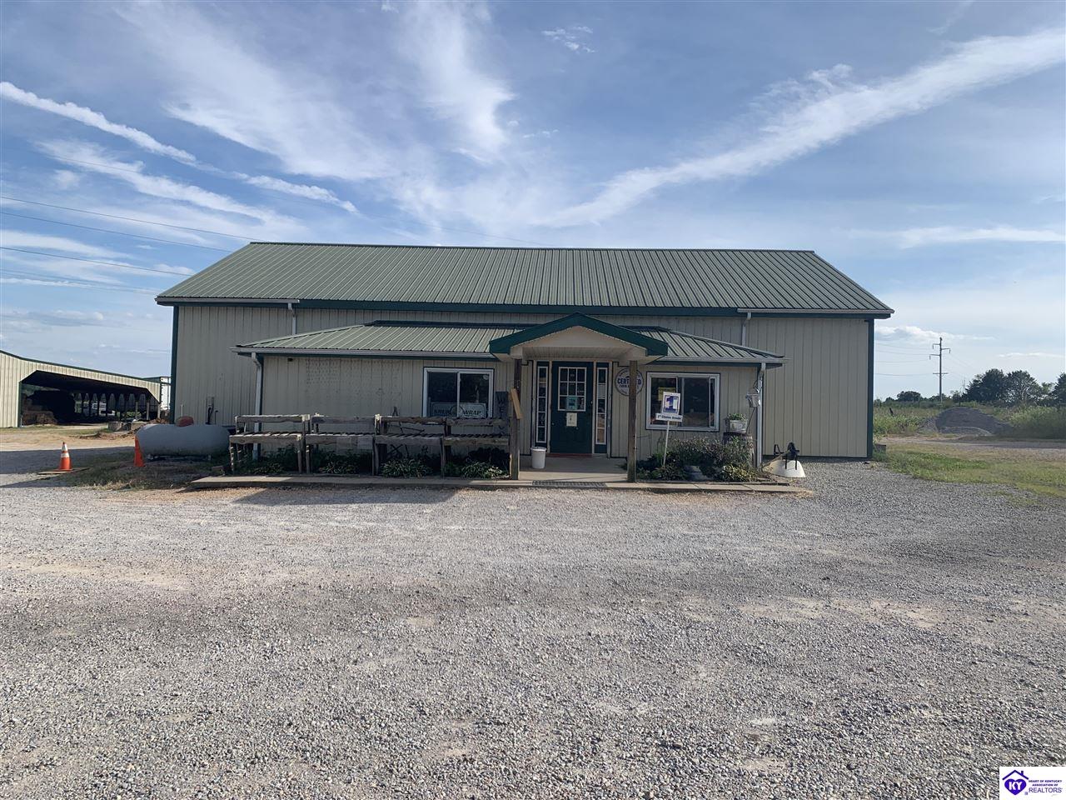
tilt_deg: +1.2
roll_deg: -1.9
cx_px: 533
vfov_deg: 53.1
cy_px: 400
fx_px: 801
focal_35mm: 26
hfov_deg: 67.3
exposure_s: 1/2994
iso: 25
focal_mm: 4.25
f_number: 1.8
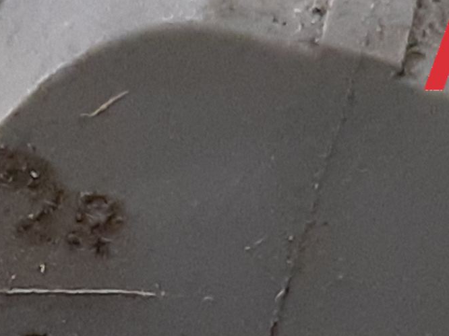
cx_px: 148
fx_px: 1037
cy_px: 494
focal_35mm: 80
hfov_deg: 24.3
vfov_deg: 16.8
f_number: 1.7
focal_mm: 3.93
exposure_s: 1/50
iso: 250
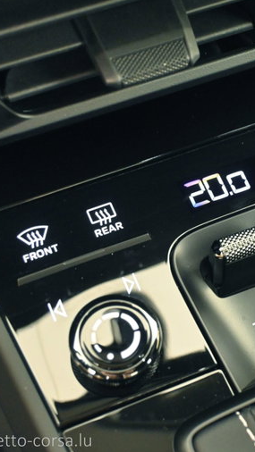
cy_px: 227
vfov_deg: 26.2
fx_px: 973
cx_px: 273
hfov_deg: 14.6
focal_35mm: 81
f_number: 5
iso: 2000
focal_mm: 34
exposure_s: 1/6
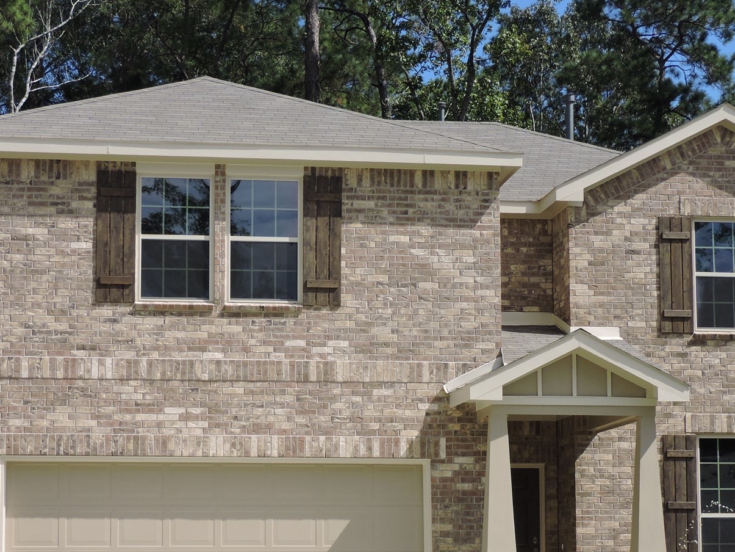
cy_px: 411
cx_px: 390
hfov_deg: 23.0
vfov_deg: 17.3
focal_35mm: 85
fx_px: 1805
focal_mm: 8.9
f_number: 3.6
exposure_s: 1/1000
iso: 100
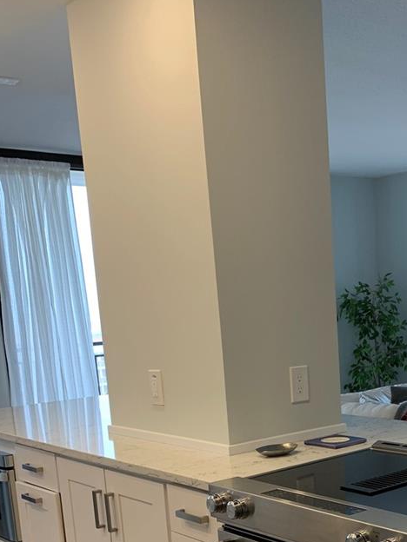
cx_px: 333
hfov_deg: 28.4
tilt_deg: -10.5
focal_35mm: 50
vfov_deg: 36.5
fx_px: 784
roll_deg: +2.9
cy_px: 457
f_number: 1.8
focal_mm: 4.25
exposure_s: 1/60
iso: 64
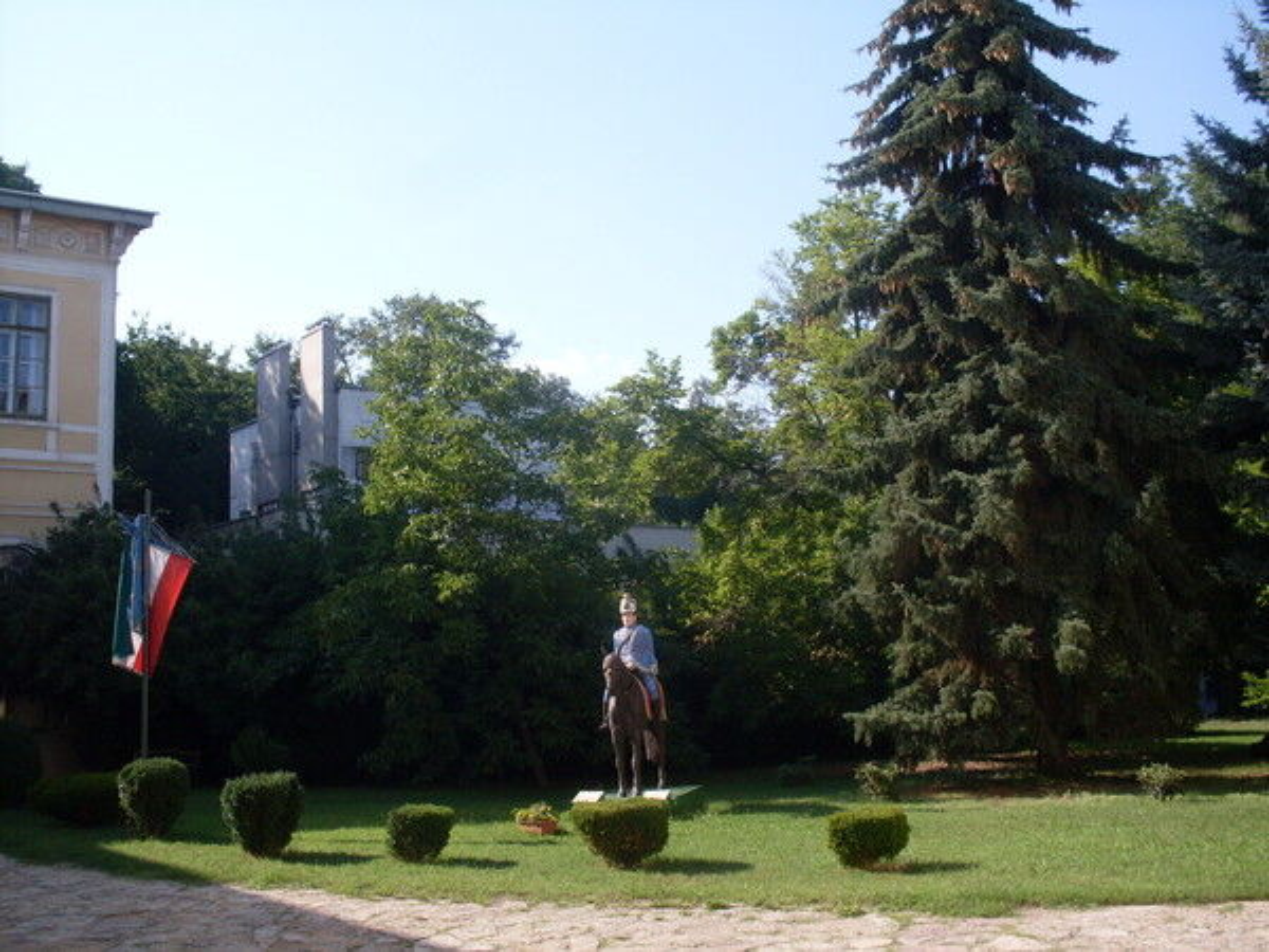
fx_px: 1393
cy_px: 476
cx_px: 634
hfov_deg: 49.0
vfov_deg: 37.7
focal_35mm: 38
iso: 80
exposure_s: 1/125
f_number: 8.4
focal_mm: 6.3
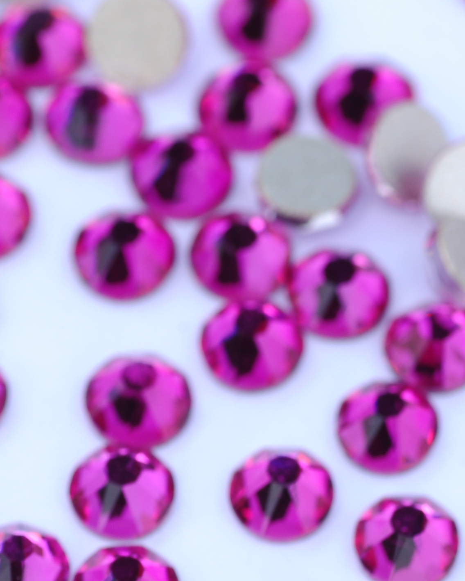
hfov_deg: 4.0
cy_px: 555
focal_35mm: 382
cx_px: 485
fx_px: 6574
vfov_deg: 5.1
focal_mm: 90
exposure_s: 1/100
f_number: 11
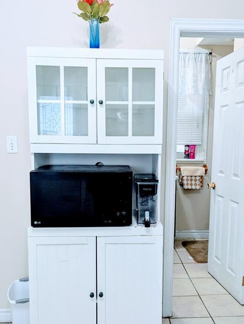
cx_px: 128
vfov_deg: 58.2
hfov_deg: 45.5
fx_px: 291
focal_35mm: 31
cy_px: 175
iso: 938
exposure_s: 1/120
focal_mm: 6.81
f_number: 1.85
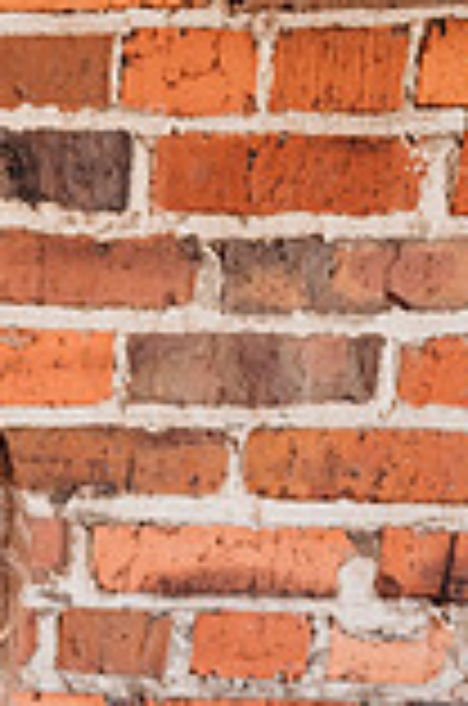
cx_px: -122
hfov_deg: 18.4
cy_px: 841
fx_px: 1351
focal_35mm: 69
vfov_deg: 26.2
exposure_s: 1/160
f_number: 2.2
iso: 500
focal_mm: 24
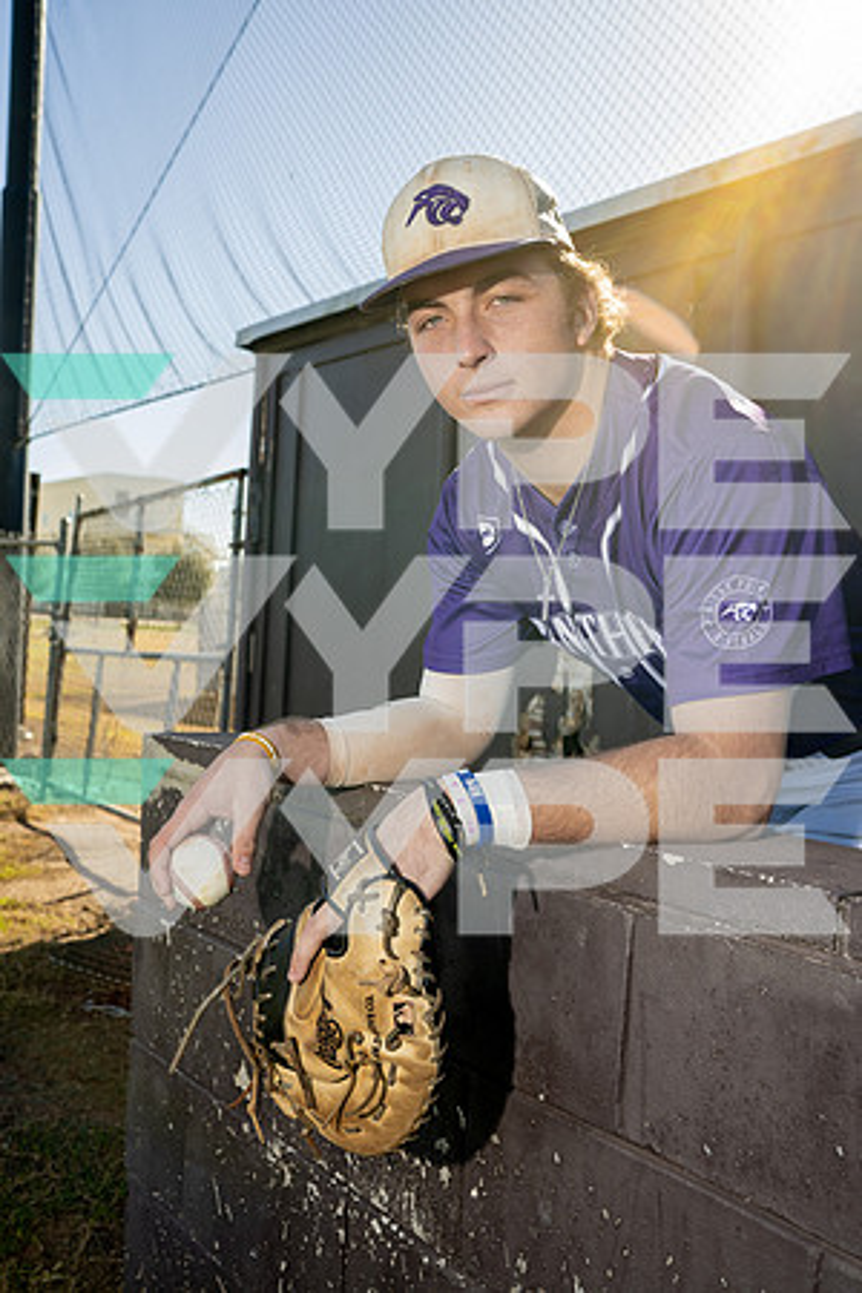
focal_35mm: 35
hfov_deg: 37.9
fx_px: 1257
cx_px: 431
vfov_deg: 54.4
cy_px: 646
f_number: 5.6
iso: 80
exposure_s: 1/250
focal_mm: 35
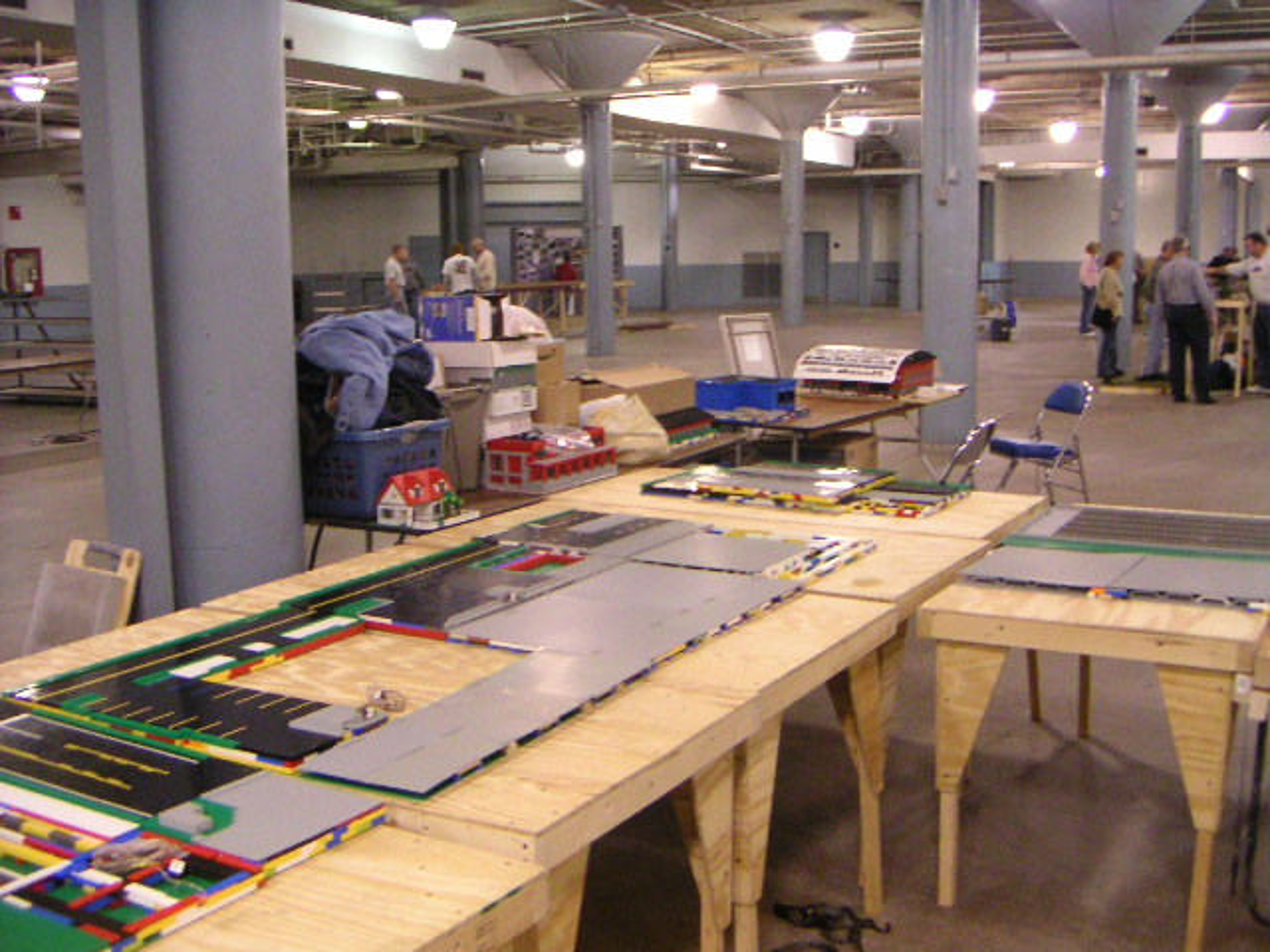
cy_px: 476
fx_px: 1357
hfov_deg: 50.1
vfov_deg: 38.7
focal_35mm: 37
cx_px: 635
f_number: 2.8
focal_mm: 4.8
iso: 400
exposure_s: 1/45
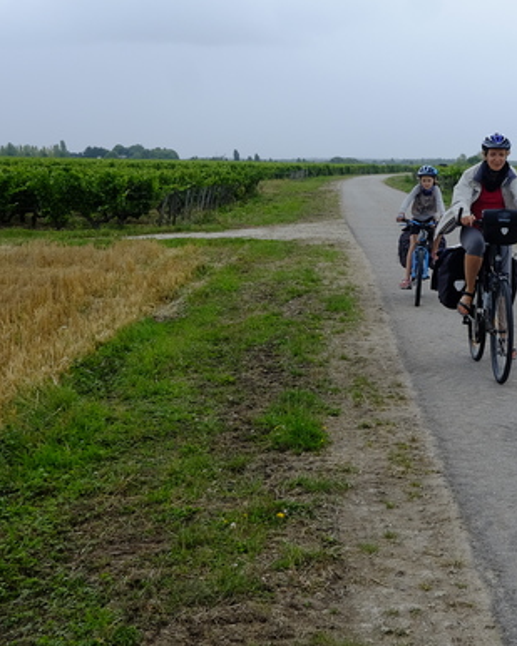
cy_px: 212
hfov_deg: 22.0
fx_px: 1300
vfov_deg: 27.7
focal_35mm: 68
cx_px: 452
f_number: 8
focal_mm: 23
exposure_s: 1/125
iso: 400
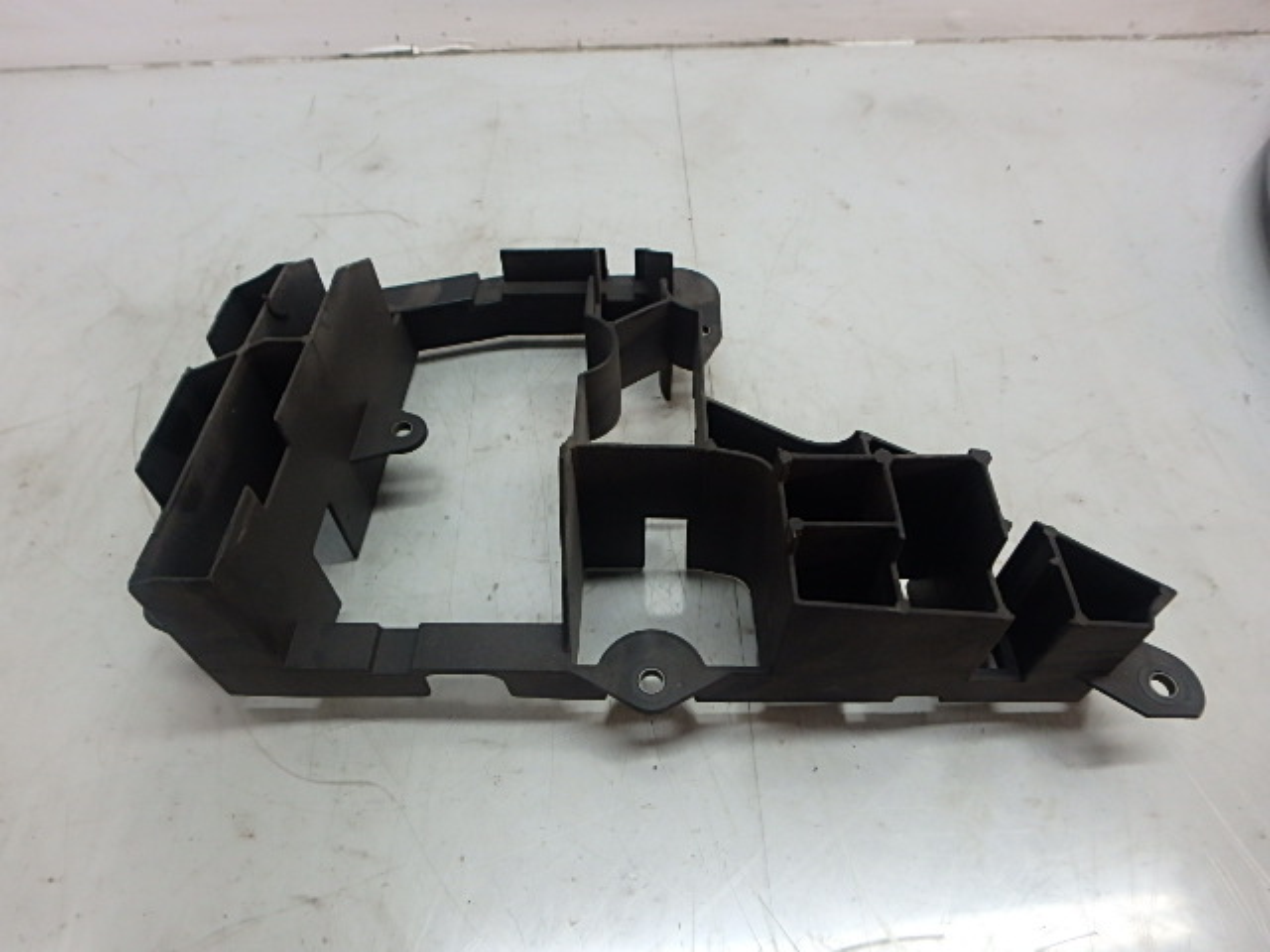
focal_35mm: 21
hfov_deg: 79.0
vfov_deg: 63.4
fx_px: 770
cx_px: 635
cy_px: 476
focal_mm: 3.7
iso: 200
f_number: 3.5
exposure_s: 1/40
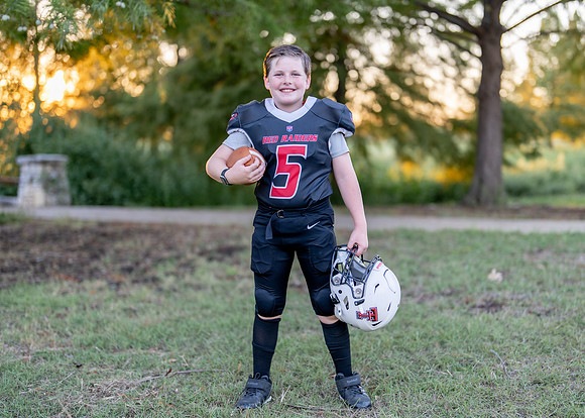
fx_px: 944
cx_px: 316
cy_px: 216
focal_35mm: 57
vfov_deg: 24.9
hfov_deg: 34.4
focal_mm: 50
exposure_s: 1/320
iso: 100
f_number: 1.2
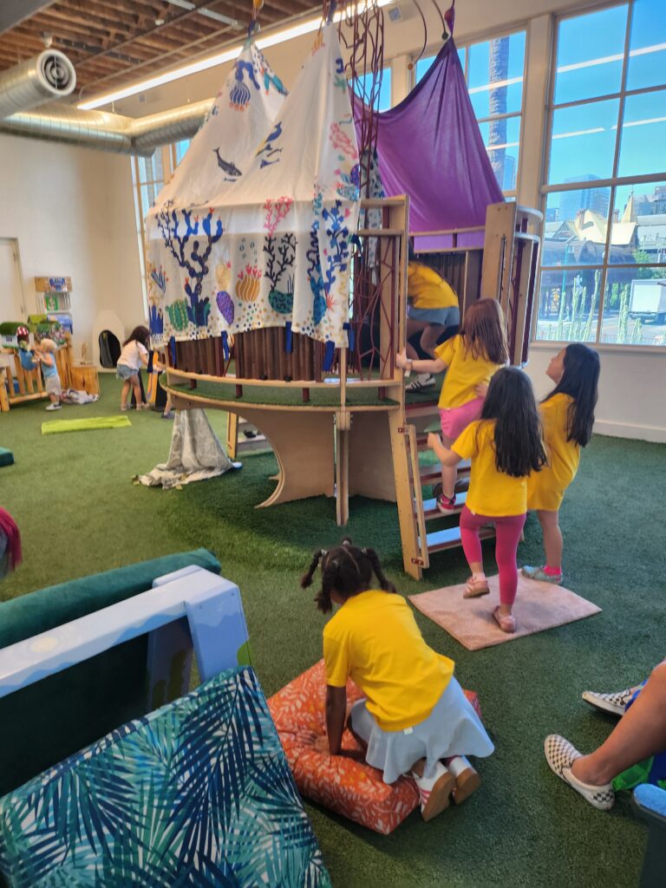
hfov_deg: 56.8
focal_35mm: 24
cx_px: 333
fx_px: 616
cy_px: 444
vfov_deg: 71.6
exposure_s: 1/120
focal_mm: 5
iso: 160
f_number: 1.8
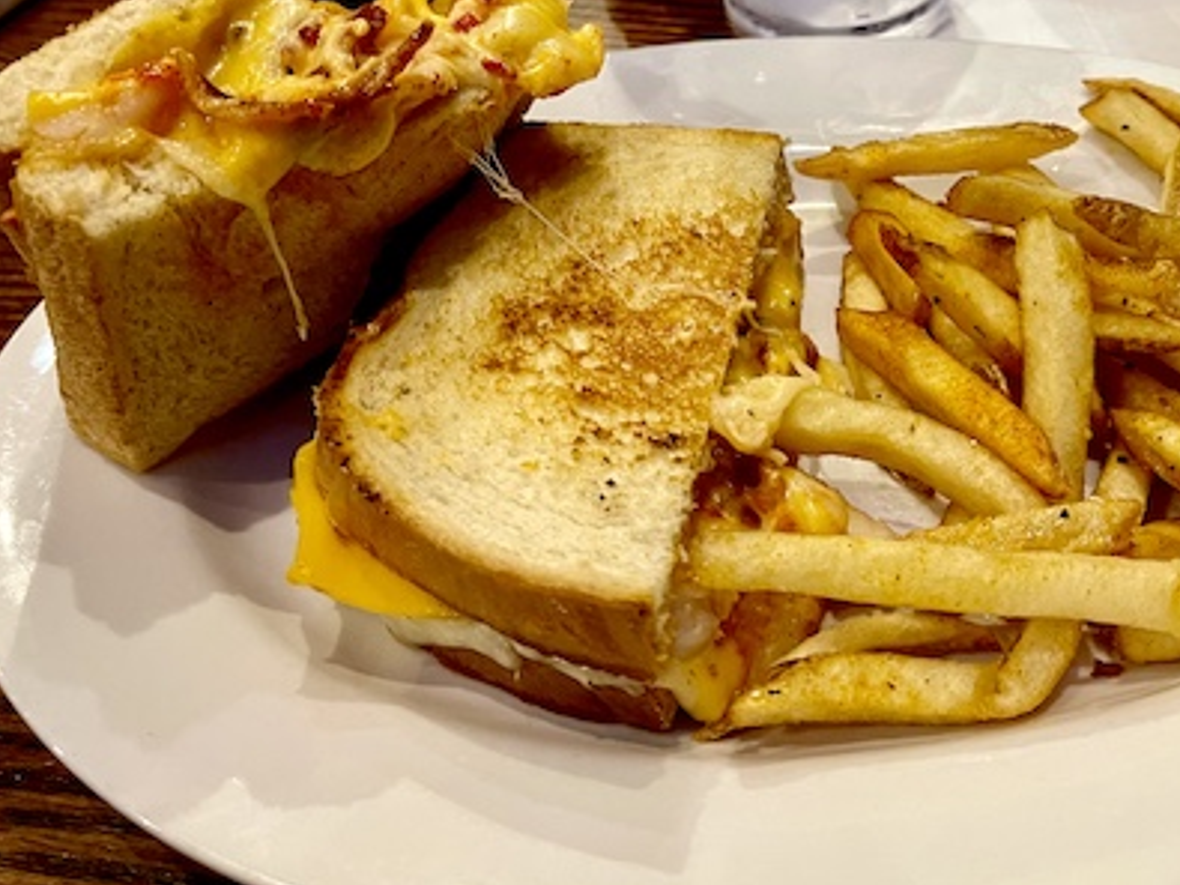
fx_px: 1295
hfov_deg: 48.3
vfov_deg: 37.2
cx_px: 771
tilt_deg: -45.1
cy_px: 275
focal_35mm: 38
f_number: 1.6
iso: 500
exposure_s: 1/40
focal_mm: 5.1
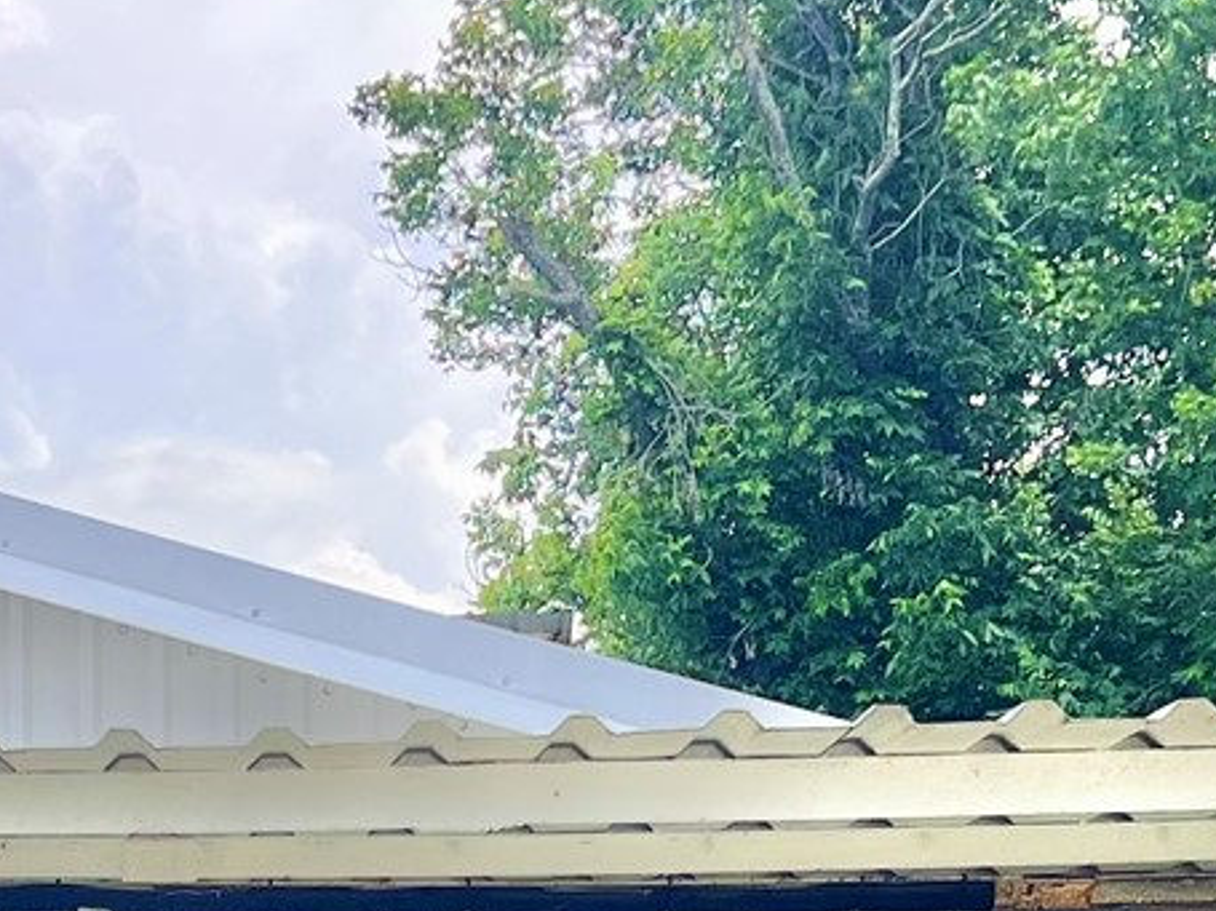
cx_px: 270
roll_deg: -0.3
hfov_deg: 16.7
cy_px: 1459
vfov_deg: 12.0
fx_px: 4109
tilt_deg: -2.5
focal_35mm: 117
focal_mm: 5.7
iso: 50
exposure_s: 1/1621
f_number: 1.5
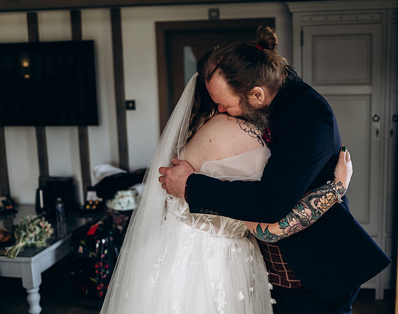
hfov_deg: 44.4
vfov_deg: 36.0
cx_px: 246
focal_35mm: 41
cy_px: 152
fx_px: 483
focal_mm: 35
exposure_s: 1/160
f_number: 2.5
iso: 320
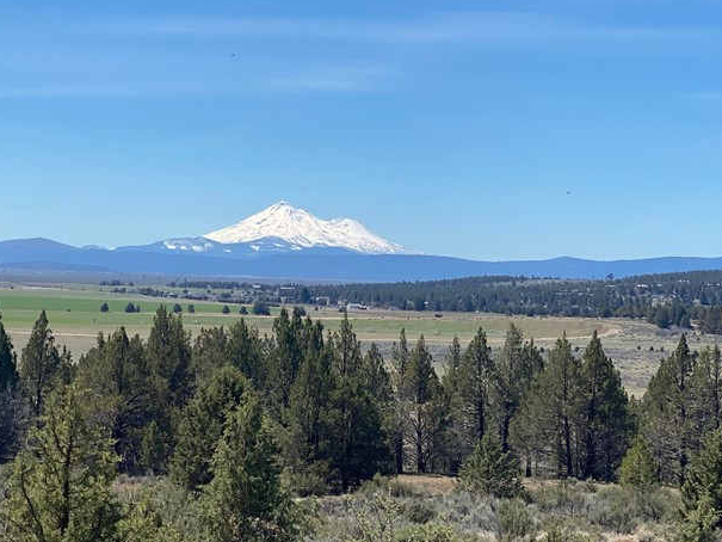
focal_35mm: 88
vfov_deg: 16.8
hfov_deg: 22.2
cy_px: 186
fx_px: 1836
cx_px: 338
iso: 20
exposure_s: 1/2083
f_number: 2
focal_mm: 6
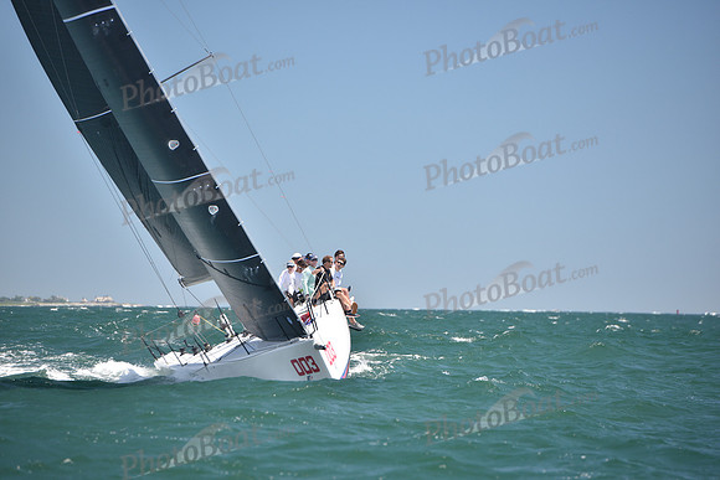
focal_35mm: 200
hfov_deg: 10.3
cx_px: 360
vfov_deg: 6.9
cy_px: 240
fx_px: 4001
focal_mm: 200
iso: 320
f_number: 4
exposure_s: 1/800
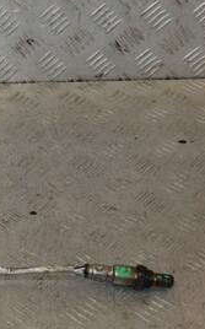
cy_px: 222
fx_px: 797
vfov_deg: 23.2
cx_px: -56
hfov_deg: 14.1
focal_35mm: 89
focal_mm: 26
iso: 800
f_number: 7.1
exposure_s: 1/200
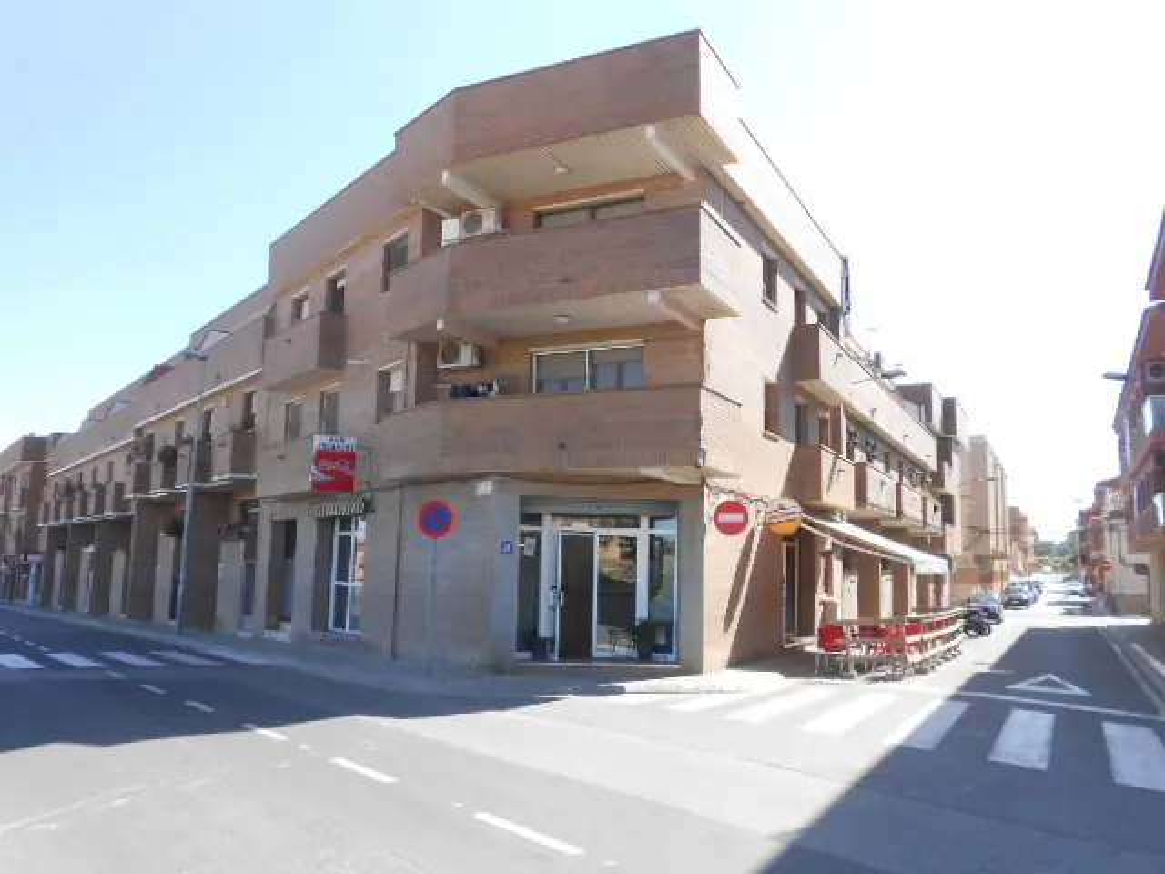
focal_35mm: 29
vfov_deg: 48.2
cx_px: 582
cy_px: 437
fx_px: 976
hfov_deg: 61.7
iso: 80
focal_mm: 5.3
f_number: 3.4
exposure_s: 1/320
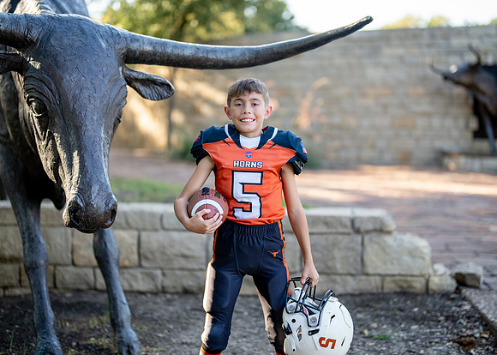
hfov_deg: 34.0
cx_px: 255
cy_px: 162
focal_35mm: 58
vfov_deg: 24.6
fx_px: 812
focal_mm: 50
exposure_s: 1/1600
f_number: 1.2
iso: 200
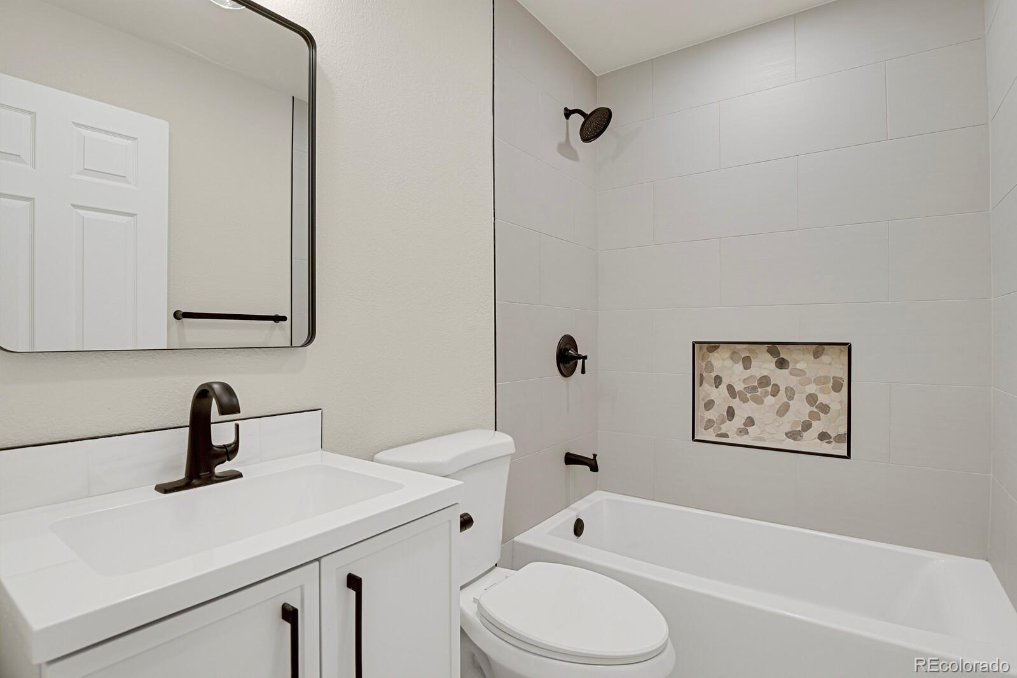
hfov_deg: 93.3
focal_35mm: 17
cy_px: 339
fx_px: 480
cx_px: 508
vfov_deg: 70.4
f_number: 8
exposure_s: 1/20
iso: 4000
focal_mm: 17
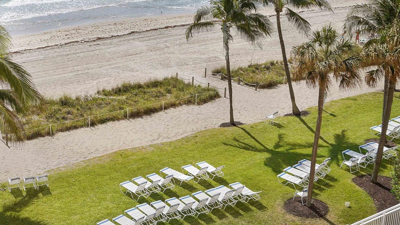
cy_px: 73
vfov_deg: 21.0
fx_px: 605
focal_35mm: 57
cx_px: 99
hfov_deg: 35.8
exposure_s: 1/200
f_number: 10
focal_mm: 32
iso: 64
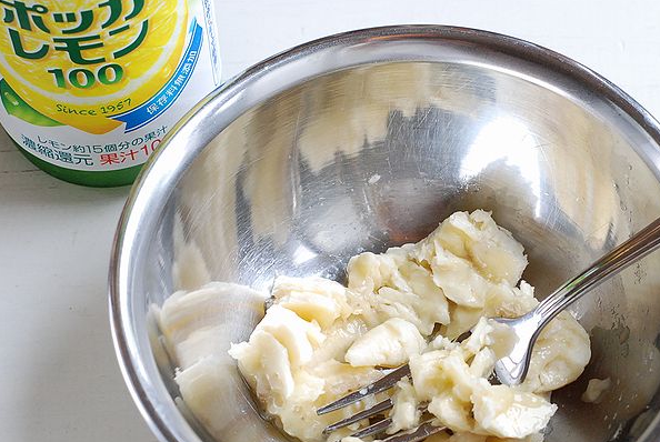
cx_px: 389
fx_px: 1854
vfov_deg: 13.6
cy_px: 290
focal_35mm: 101
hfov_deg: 20.2
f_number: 6.3
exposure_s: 1/100
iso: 1000
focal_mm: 50
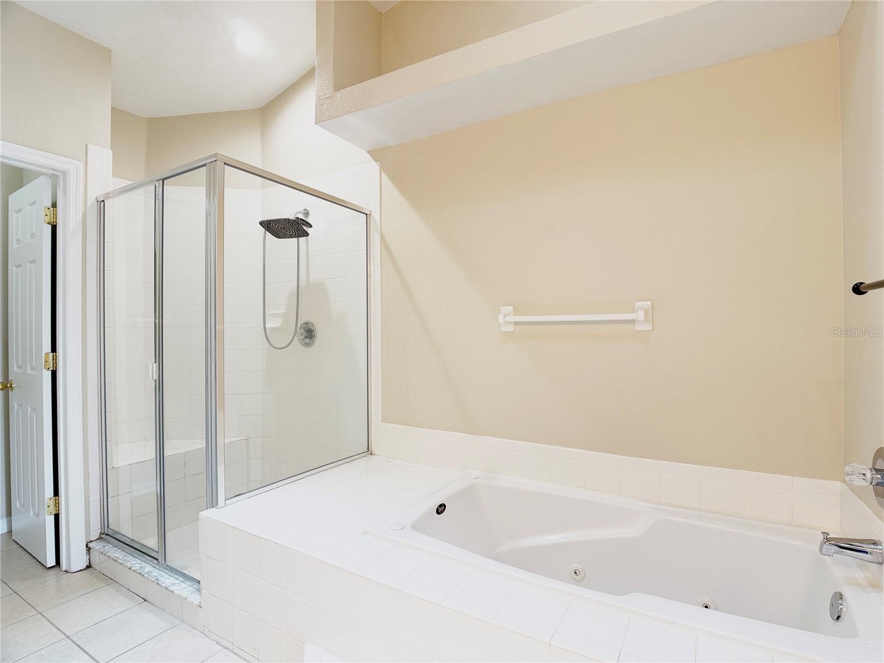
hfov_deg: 71.6
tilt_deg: +0.2
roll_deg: +0.4
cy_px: 332
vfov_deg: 56.8
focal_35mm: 24
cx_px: 442
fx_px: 613
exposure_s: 1/120
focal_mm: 6.76
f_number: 1.78
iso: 160
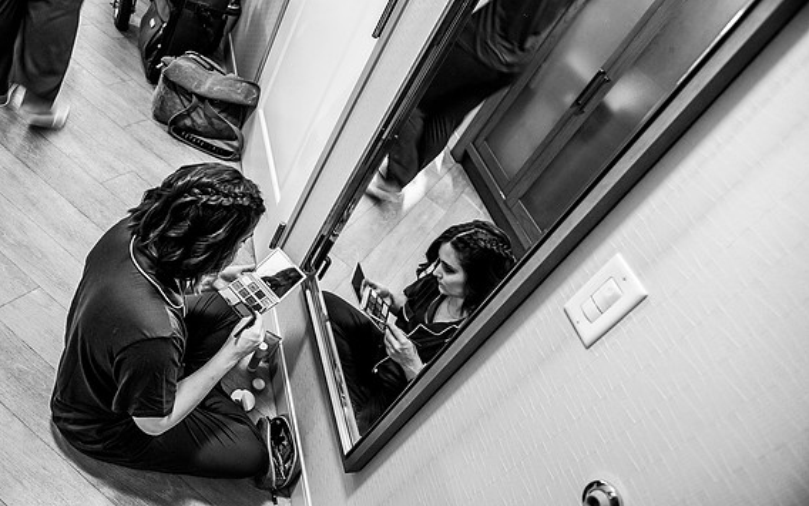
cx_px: 397
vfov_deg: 49.3
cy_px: 262
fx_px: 551
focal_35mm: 25
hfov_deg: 72.5
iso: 1250
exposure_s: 1/25
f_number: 4
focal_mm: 24
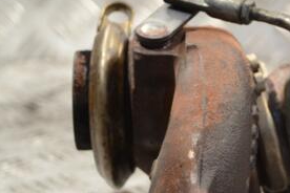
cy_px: 119
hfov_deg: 14.8
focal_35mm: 137
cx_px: 278
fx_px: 1104
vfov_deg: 10.0
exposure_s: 1/30
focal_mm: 42
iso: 320
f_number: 5.3
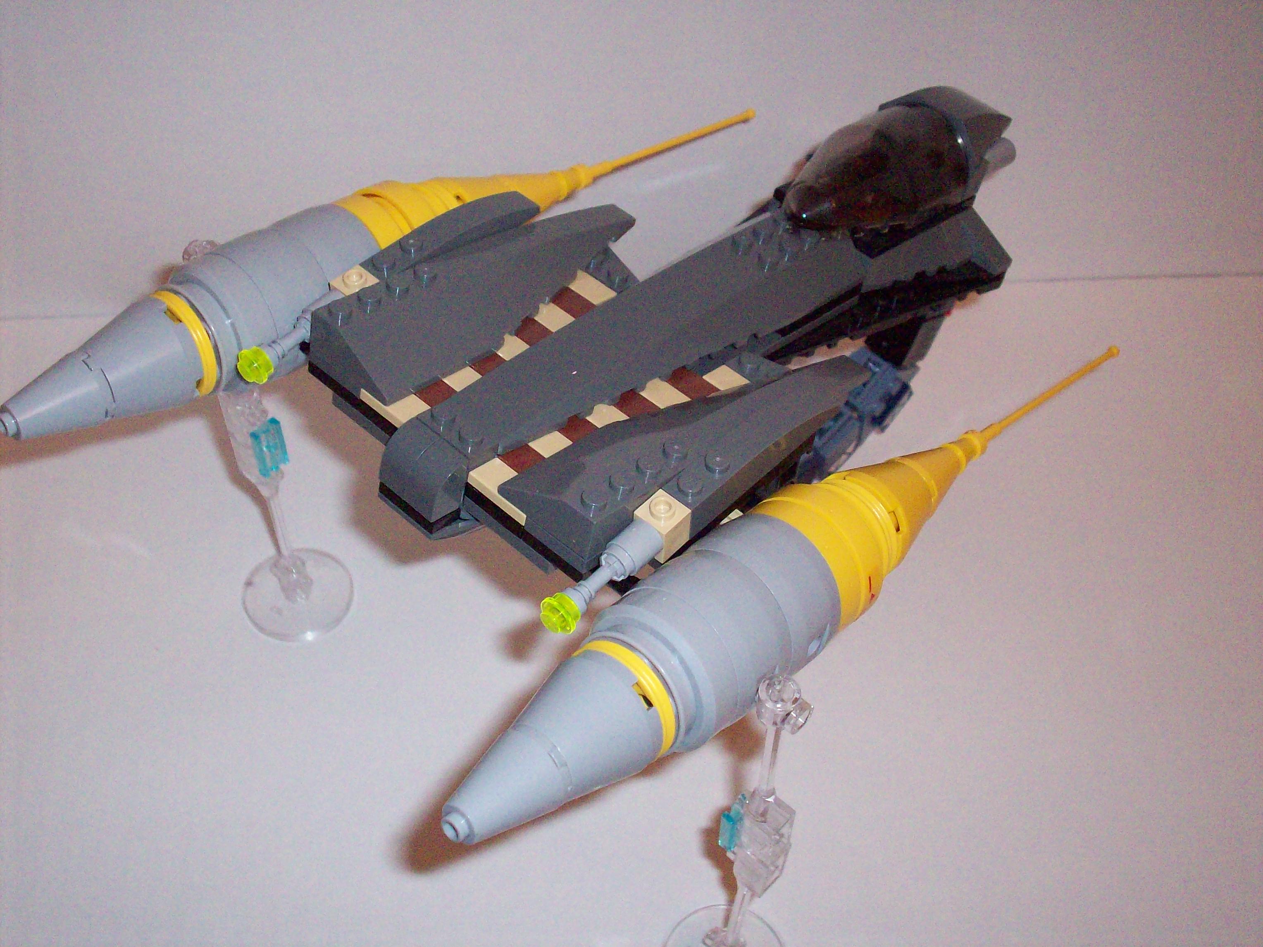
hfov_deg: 41.2
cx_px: 632
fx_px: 1678
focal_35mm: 46
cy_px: 474
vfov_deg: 31.5
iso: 400
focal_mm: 7.6
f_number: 3.1
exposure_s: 1/144
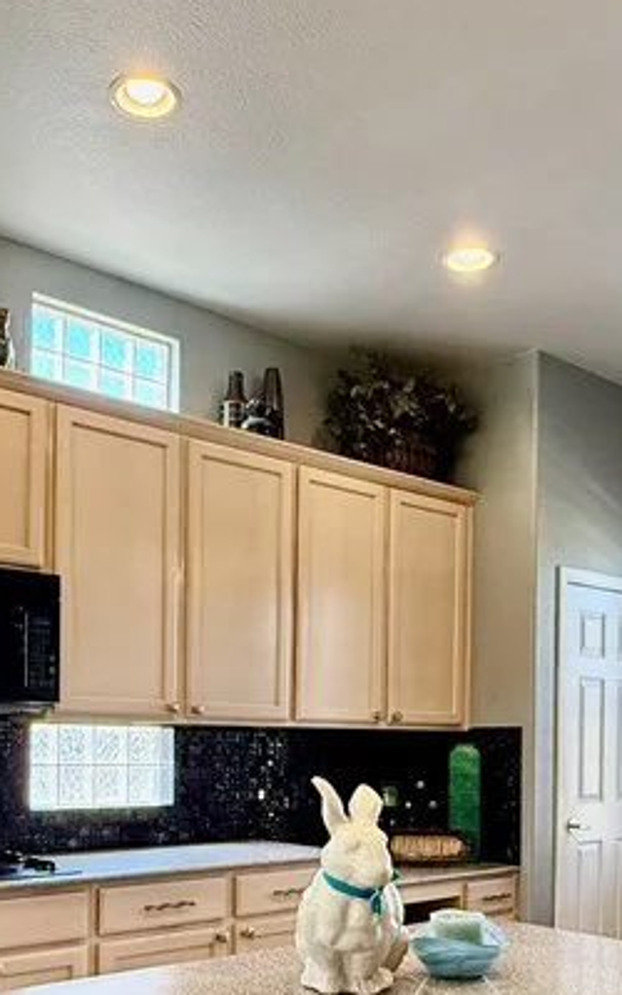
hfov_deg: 33.6
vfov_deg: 49.5
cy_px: 746
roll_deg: -0.8
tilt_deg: -0.4
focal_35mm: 38
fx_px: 1031
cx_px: 289
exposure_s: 1/120
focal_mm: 2.22
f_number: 2.2
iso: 320
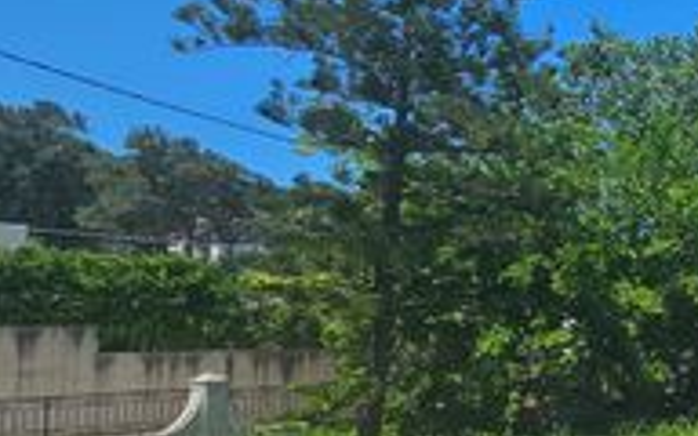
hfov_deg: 25.1
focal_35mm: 46
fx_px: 875
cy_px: 265
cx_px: 1160
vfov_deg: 27.9
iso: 50
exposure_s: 1/3345
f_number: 2.2
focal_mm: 2.2
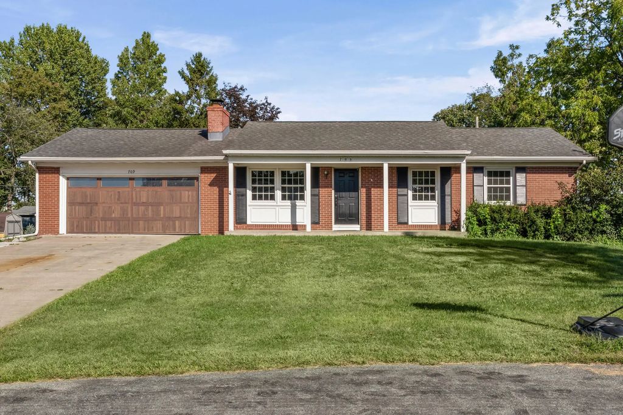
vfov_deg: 44.2
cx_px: 312
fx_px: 510
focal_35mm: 30
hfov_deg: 62.8
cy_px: 208
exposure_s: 1/20
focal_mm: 29.5
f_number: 16
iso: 250
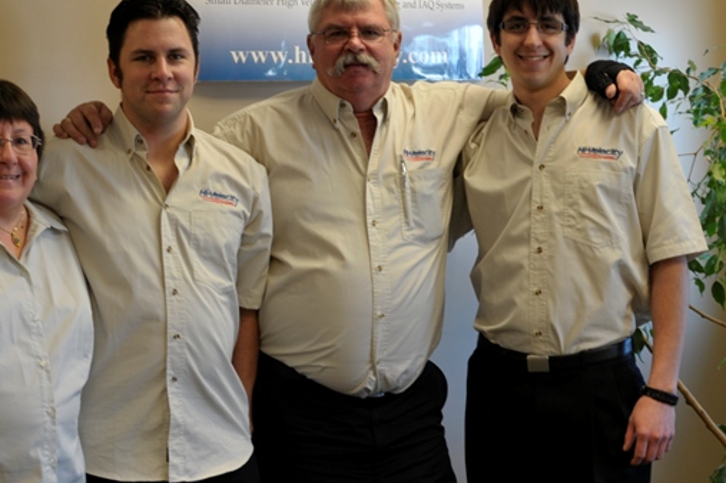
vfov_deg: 15.4
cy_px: 216
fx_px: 1790
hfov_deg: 22.9
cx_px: 351
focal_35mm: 89
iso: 200
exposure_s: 1/6
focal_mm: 35
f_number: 8
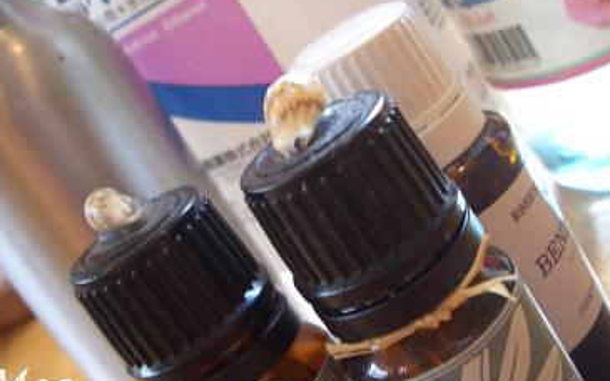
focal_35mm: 52
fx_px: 864
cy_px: 137
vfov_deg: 24.8
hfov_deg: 38.8
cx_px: 334
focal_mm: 5.8
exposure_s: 1/13
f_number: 2.6
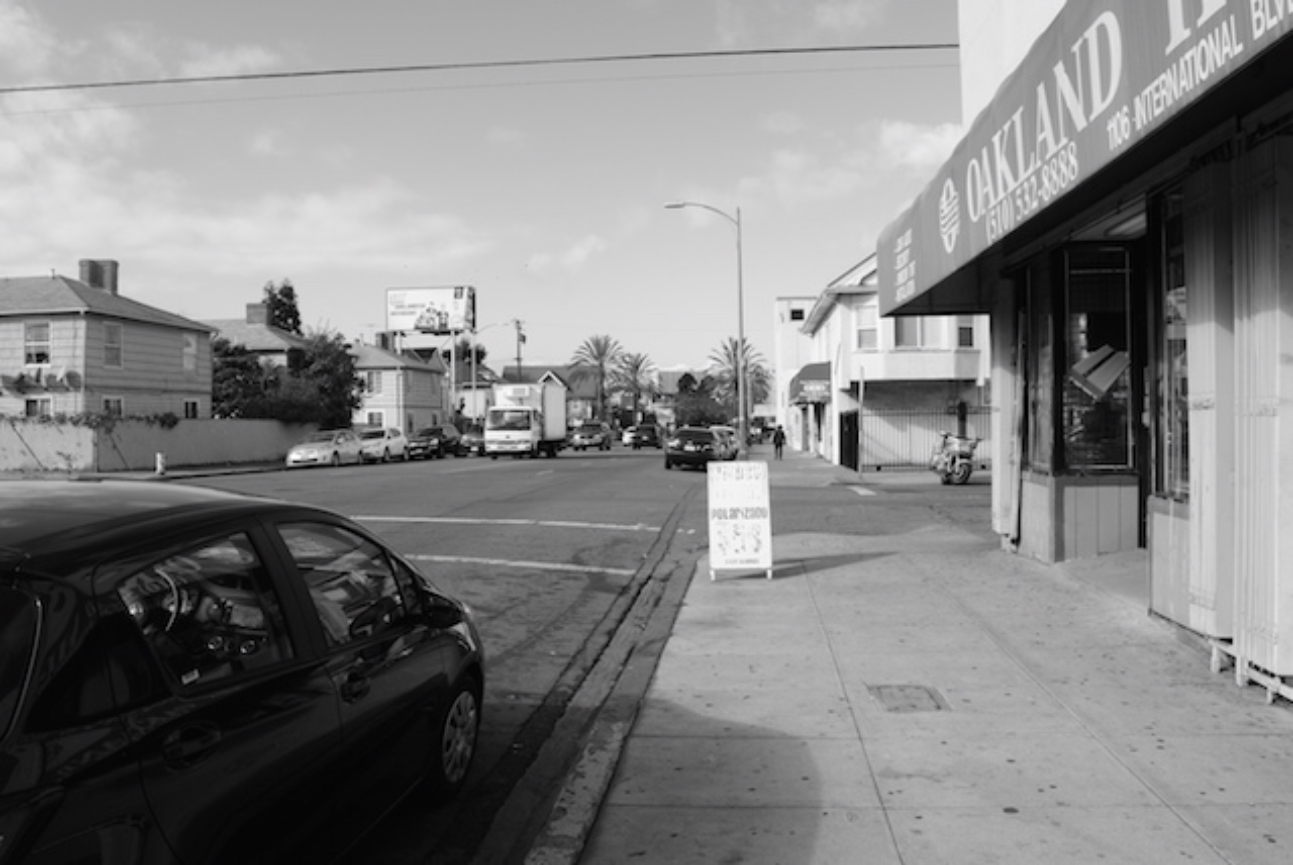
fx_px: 971
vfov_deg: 48.0
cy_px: 432
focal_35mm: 27
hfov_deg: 67.3
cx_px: 646
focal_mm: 18
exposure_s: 1/60
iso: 100
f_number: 14
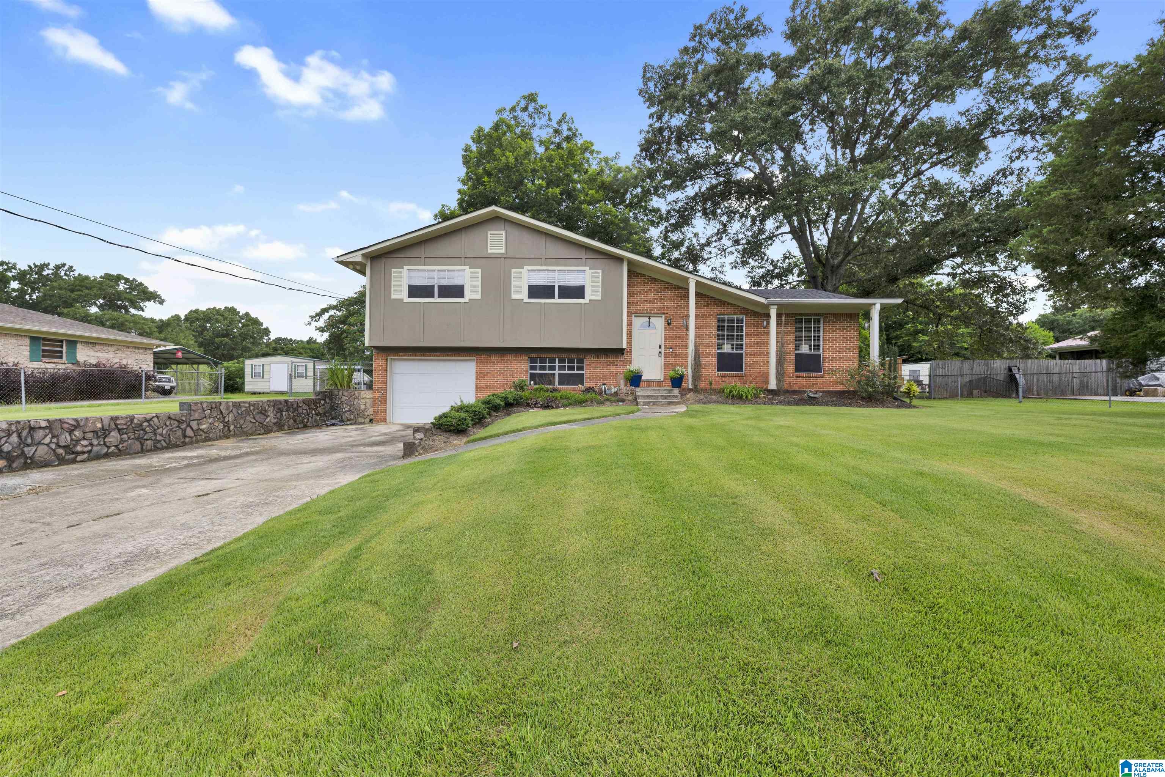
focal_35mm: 14
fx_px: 453
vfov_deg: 81.2
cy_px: 388
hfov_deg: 104.3
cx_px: 582
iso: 100
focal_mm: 14
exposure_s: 1/125
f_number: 8
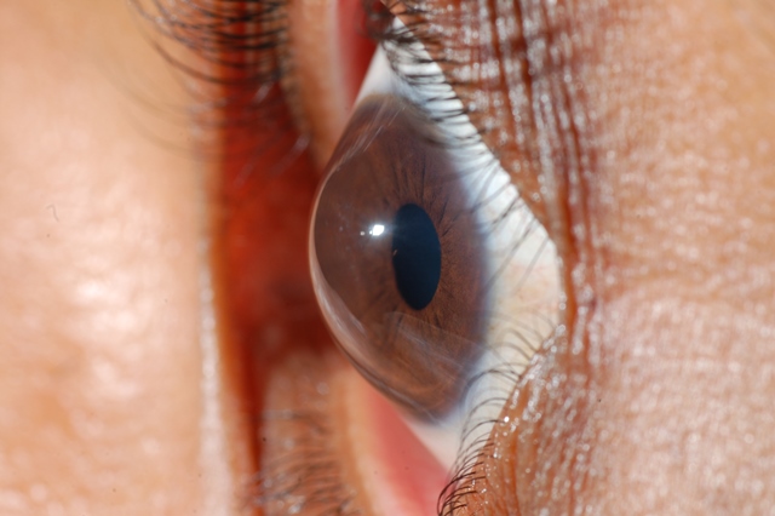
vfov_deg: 8.7
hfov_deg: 13.0
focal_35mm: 158
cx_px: 388
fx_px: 3389
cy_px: 258
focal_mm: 105
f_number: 20
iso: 200
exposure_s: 1/100
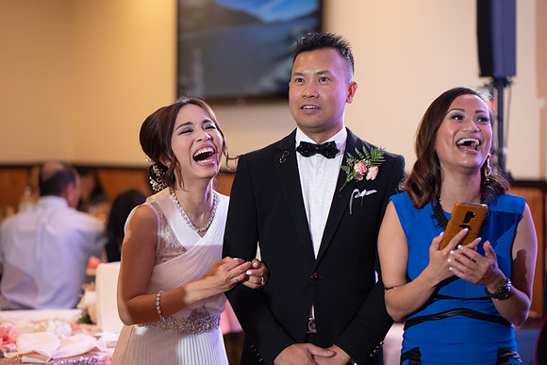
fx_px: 1292
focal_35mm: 85
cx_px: 274
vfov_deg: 16.1
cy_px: 182
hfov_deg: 23.9
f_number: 2
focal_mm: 85
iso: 1250
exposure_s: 1/160
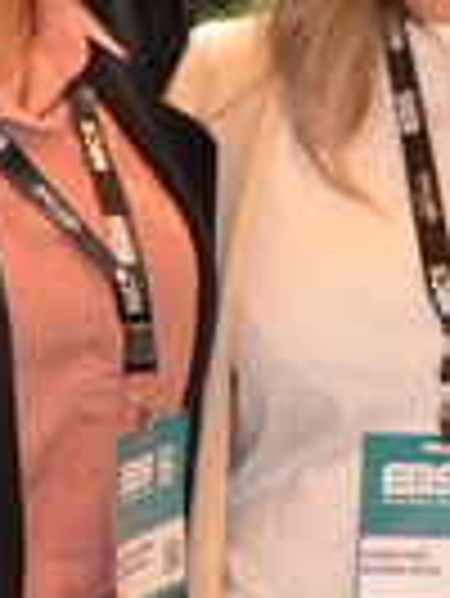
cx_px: 324
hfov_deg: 10.9
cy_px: 180
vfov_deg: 14.5
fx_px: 2354
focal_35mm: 136
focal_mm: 18
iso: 800
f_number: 3.5
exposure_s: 1/60
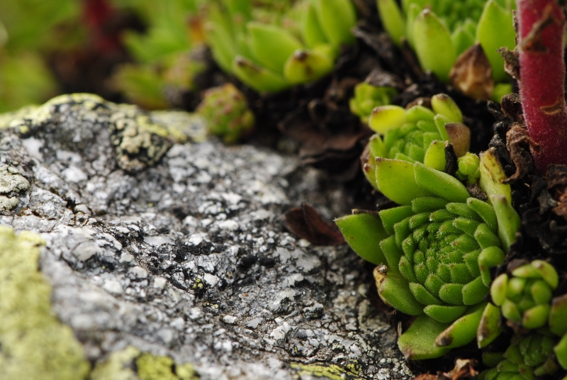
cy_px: 190
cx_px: 284
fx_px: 2011
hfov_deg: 16.0
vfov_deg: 10.8
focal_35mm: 128
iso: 400
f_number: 9
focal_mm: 85
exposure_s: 1/200
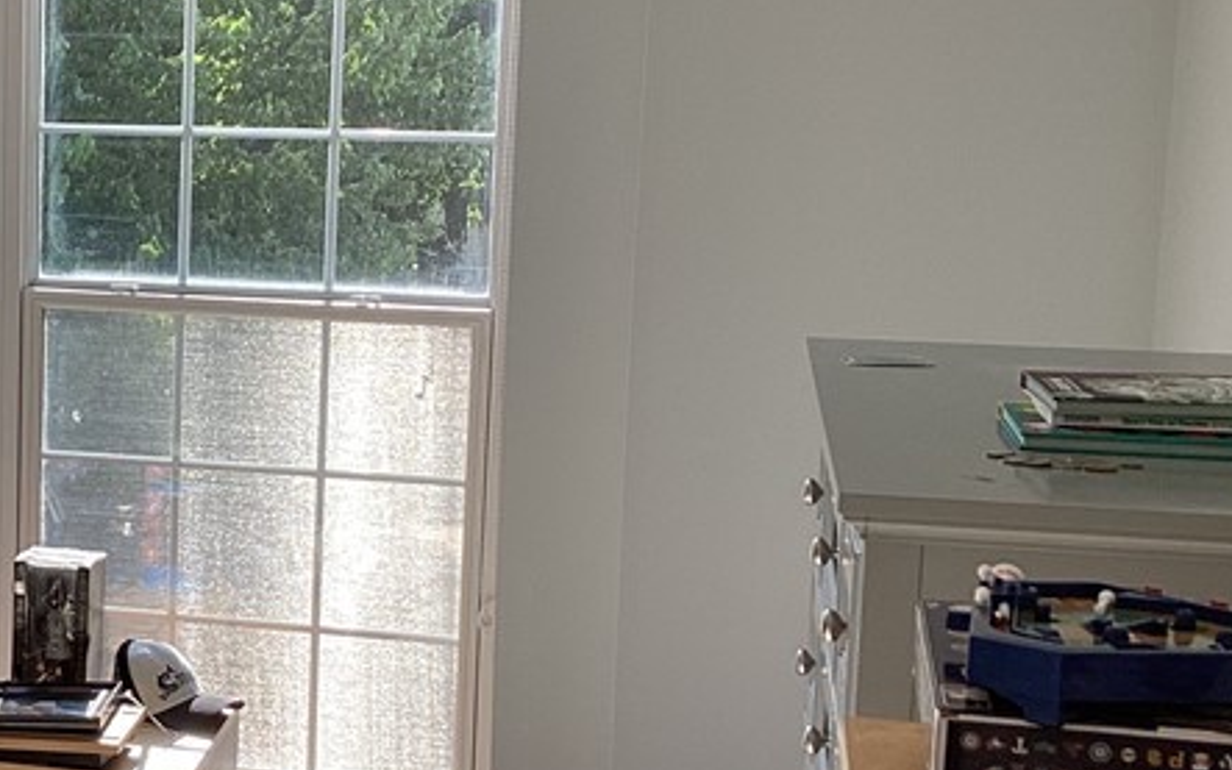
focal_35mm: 76
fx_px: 2552
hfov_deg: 25.4
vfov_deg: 17.2
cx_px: -72
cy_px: 411
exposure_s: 1/120
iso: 25
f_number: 2.4
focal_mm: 3.3
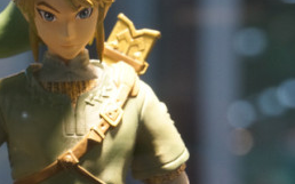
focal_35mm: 177
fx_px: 1422
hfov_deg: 11.7
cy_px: 127
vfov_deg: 7.4
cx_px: 18
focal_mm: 58
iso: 1600
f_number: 7.1
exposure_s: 1/60
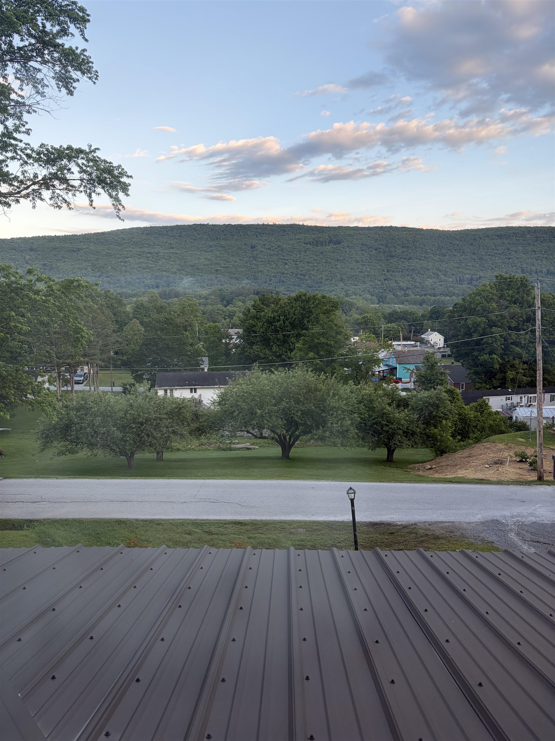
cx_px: 278
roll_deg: +0.5
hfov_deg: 53.1
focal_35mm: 26
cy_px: 370
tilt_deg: -6.2
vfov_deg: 67.3
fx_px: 556
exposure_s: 1/265
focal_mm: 5.96
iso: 40
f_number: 1.6
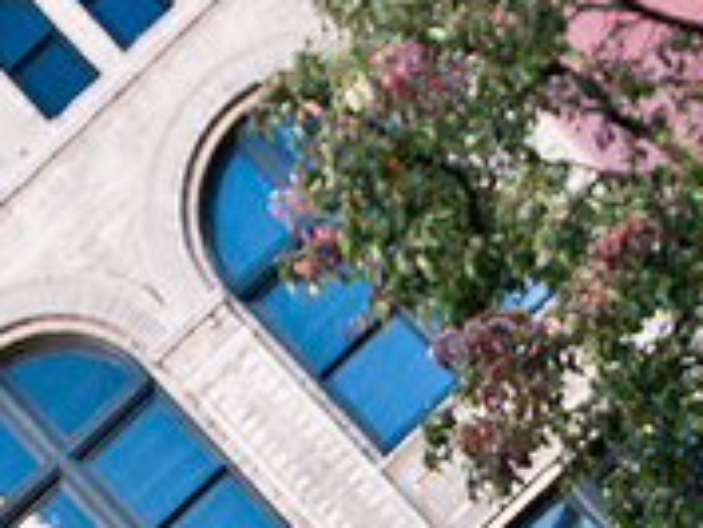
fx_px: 1788
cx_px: 463
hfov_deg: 22.2
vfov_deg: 15.4
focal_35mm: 88
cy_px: 818
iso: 200
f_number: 2.8
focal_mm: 24
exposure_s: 1/125
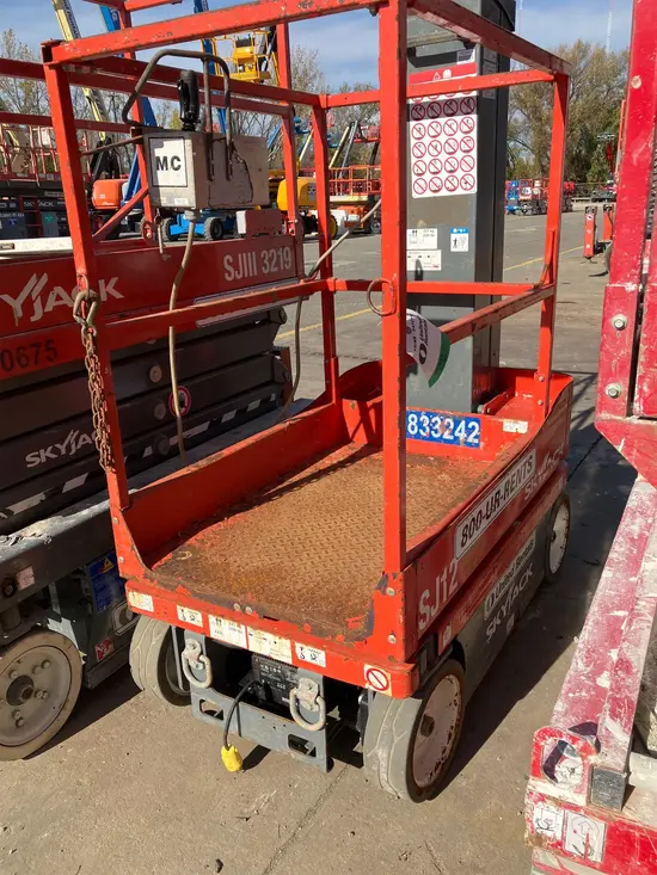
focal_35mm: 28
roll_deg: +2.4
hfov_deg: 49.8
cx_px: 328
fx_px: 708
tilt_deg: -14.7
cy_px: 438
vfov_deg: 63.4
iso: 32
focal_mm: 3.99
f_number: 1.8
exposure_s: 1/1621
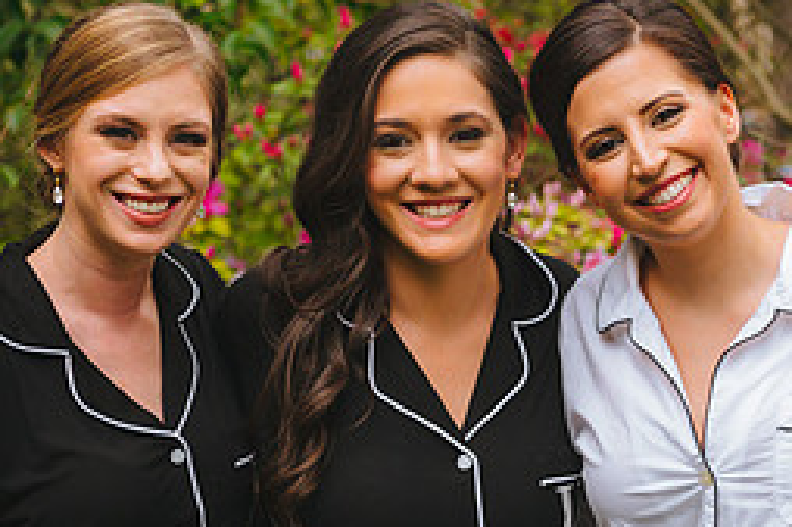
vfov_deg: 10.6
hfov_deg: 15.8
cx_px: 569
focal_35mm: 129
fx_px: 2836
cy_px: 449
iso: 1250
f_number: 3.2
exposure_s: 1/2500
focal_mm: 52
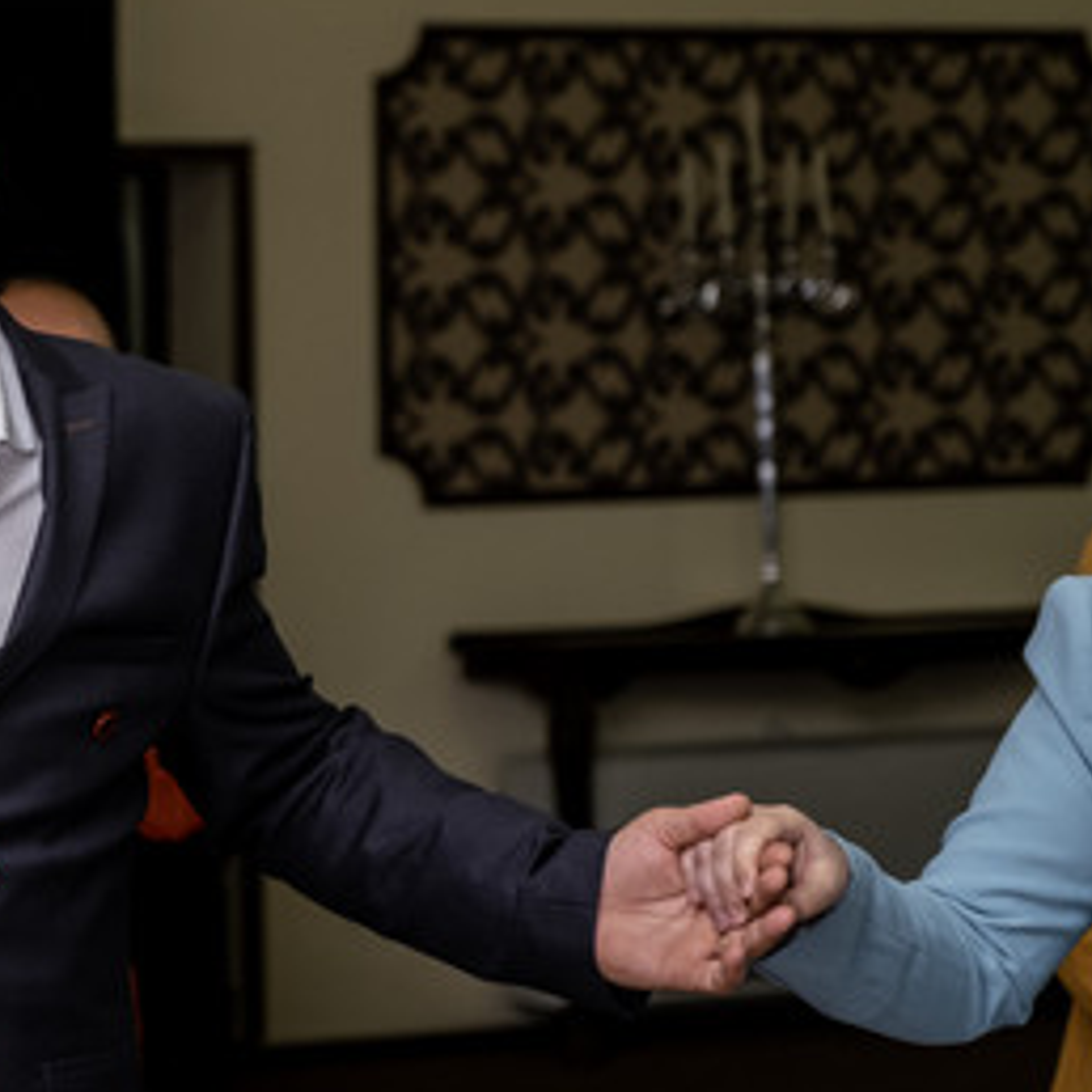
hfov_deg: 11.4
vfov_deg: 11.6
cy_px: 540
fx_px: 5354
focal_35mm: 150
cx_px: -229
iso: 1250
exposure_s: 1/160
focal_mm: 47
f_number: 2.8
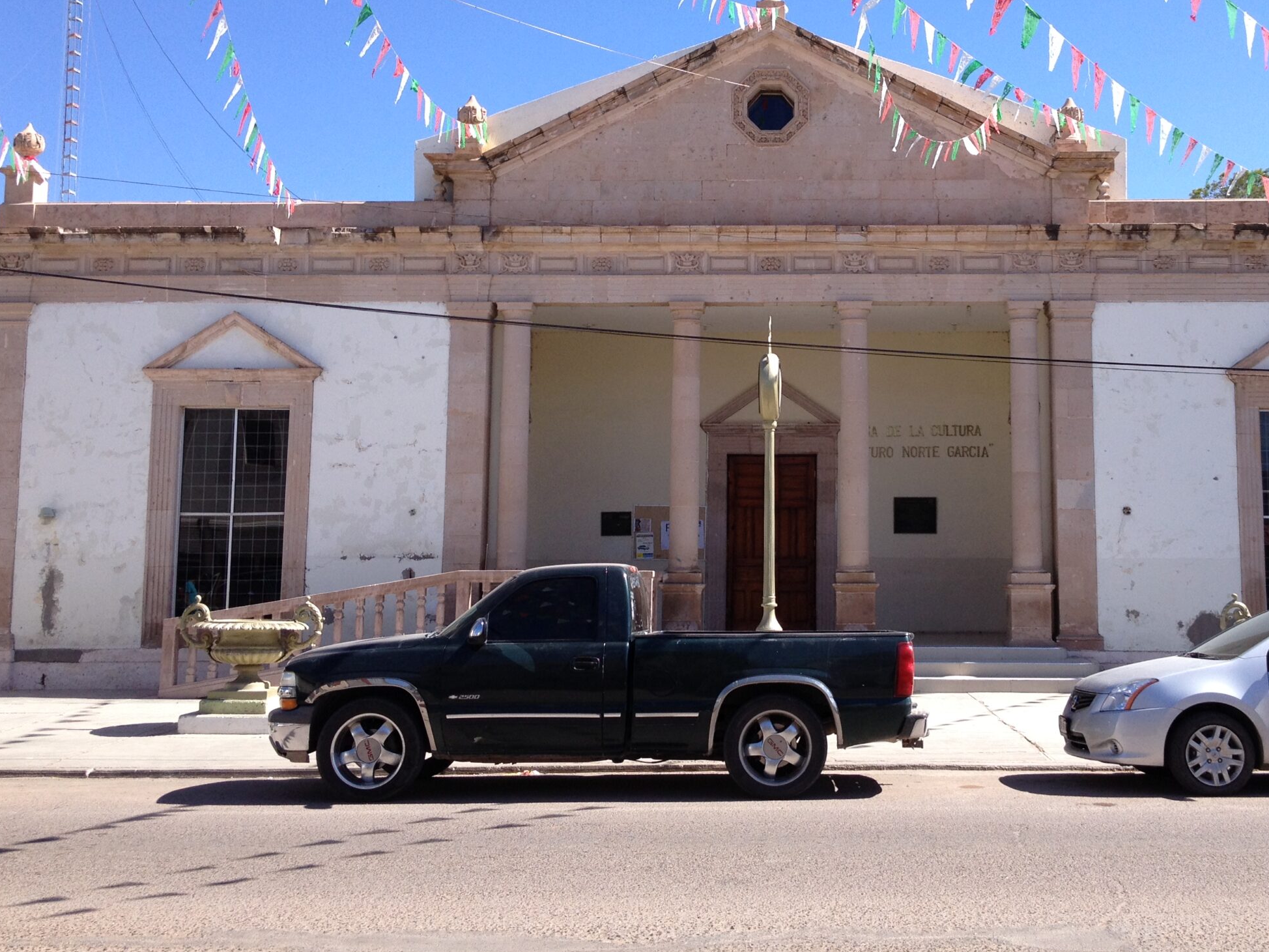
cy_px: 374
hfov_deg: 41.0
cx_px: 768
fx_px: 1686
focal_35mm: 46
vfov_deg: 31.4
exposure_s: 1/935
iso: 50
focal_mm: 4.28
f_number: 2.4
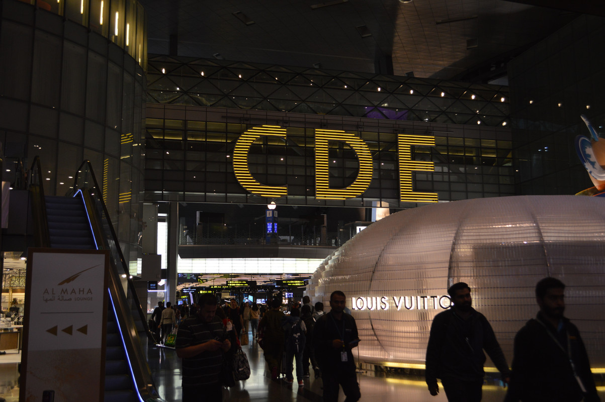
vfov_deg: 36.8
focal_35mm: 36
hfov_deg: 53.2
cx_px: 302
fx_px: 604
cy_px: 201
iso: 450
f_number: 4
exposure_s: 1/60
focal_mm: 24
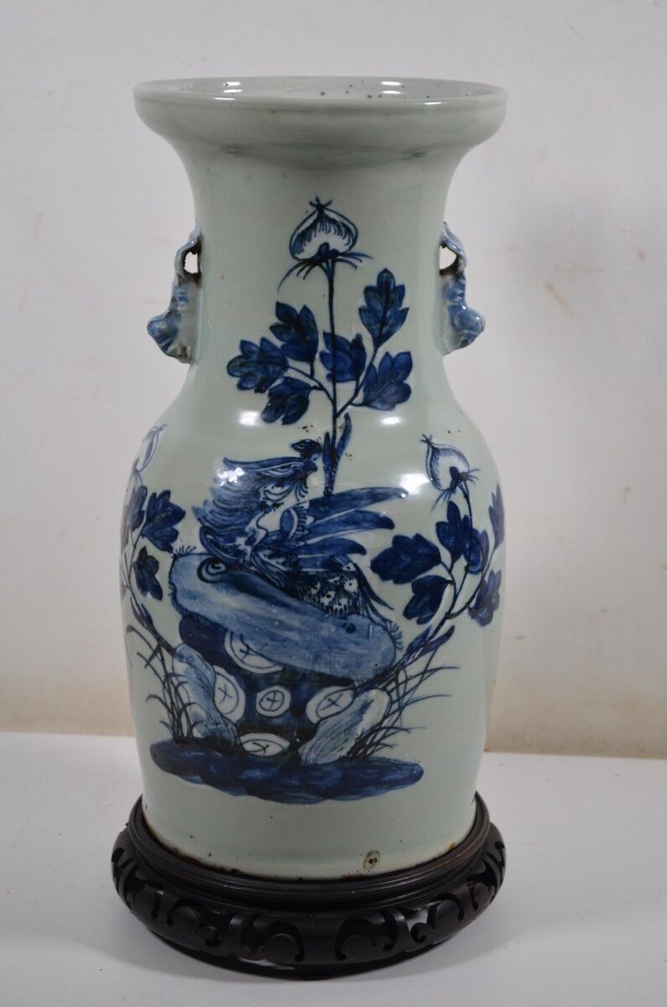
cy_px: 504
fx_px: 2010
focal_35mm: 72
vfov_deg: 28.1
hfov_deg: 18.8
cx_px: 334
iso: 100
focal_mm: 48
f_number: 5.6
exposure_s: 1/60
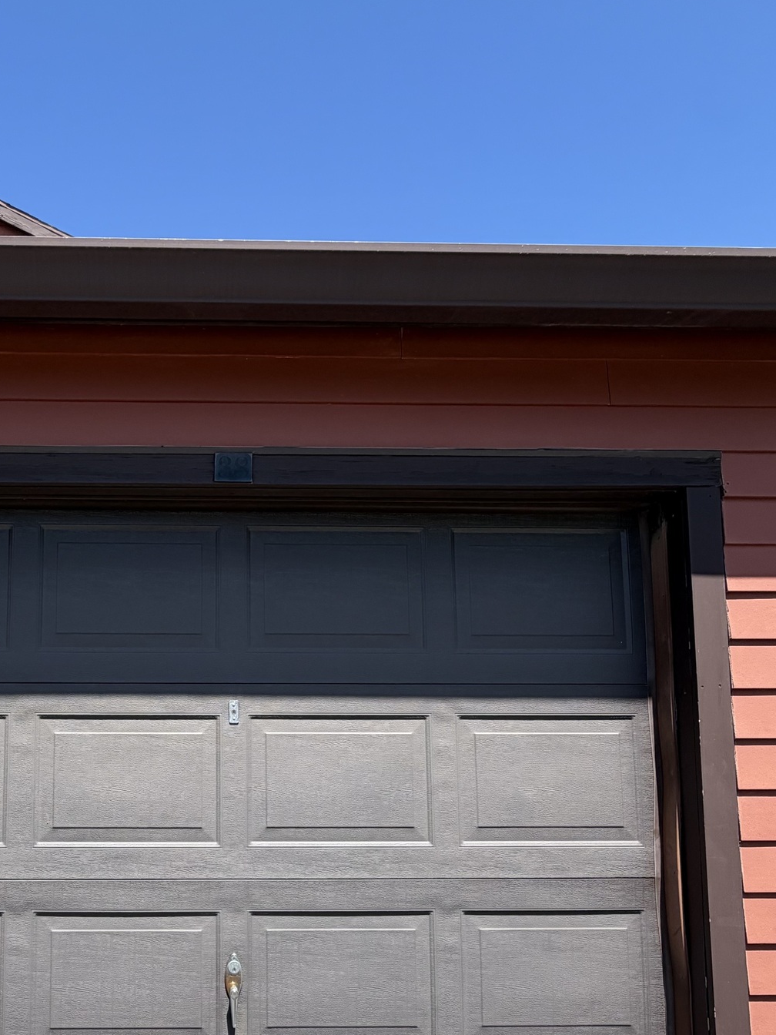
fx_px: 717
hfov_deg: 54.0
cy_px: 685
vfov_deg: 69.7
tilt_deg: +5.4
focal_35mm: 24
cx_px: 186
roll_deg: -0.1
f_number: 2.2
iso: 40
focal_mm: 2.22
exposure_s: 1/644
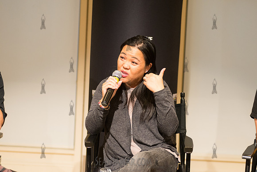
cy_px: 86
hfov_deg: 25.4
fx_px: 571
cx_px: 128
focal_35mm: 80
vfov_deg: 17.1
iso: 3200
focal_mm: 80
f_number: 3.5
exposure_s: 1/400
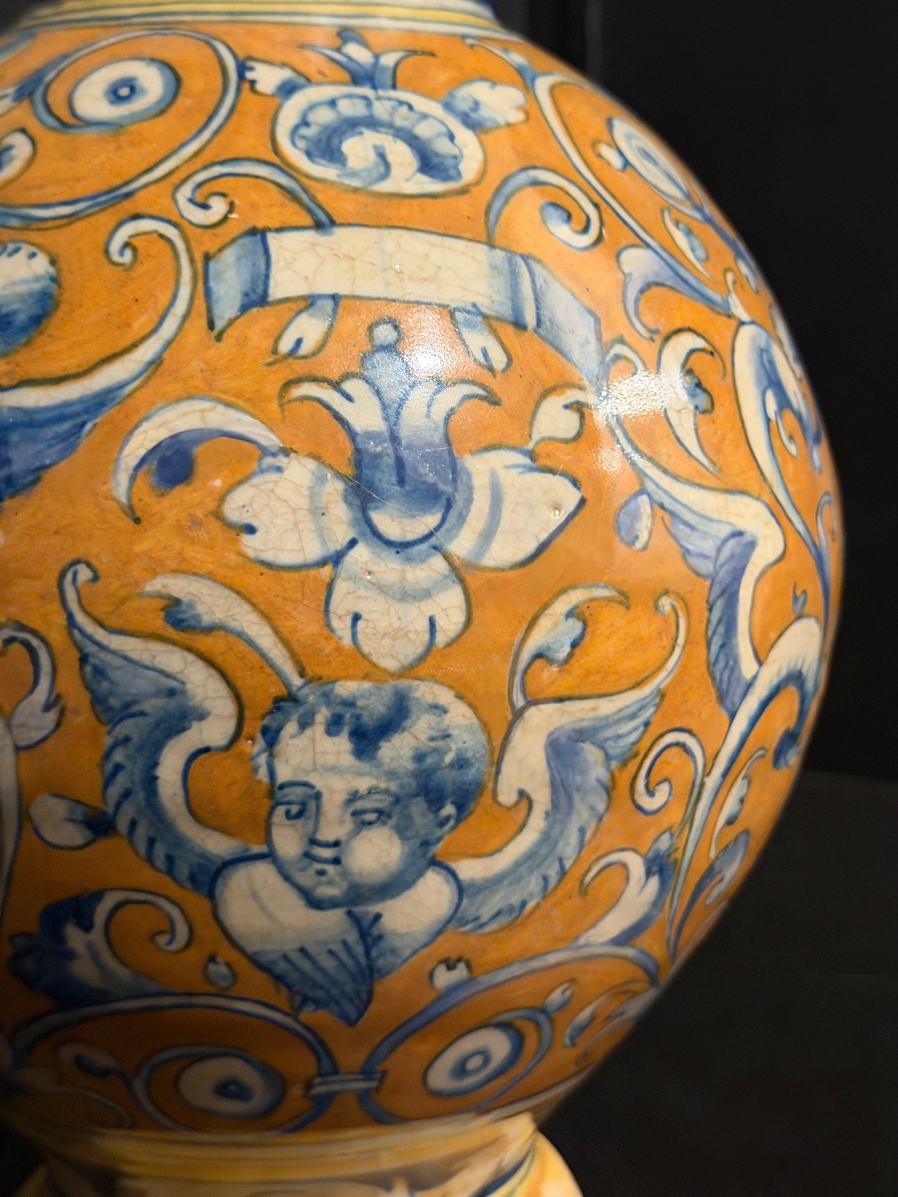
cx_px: 449
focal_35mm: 48
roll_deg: +0.2
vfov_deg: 39.7
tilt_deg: -9.0
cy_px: 598
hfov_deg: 30.3
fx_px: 1660
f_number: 1.78
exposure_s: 1/20
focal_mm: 6.76
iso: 1250
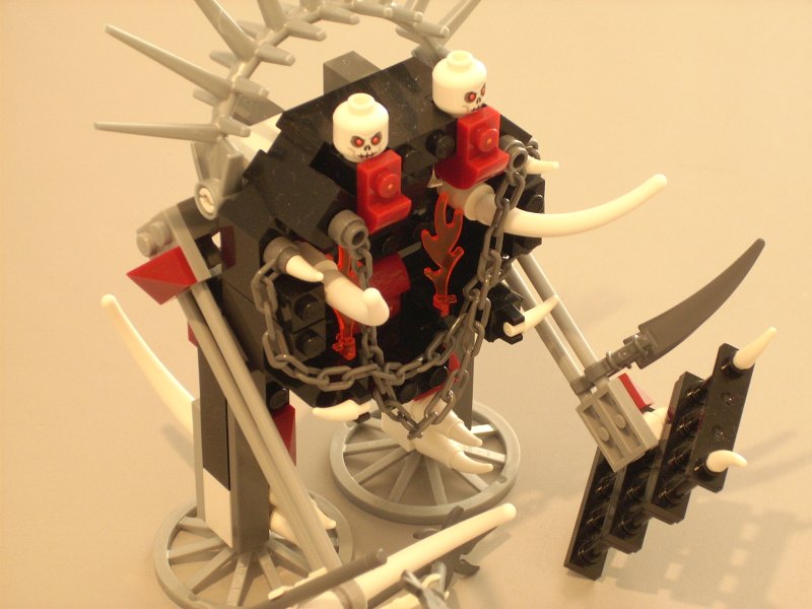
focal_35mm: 113
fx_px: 2651
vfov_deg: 13.1
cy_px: 304
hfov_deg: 17.4
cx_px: 406
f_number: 5.2
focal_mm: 18.6
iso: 200
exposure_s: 1/4.8
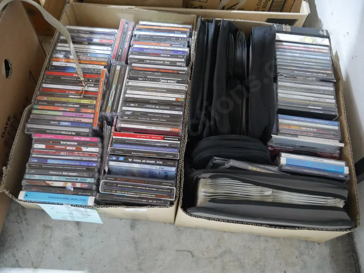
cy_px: 136
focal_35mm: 28
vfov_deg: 49.7
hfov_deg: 63.4
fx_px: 294
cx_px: 182
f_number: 3.5
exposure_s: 1/20
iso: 3200
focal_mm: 14
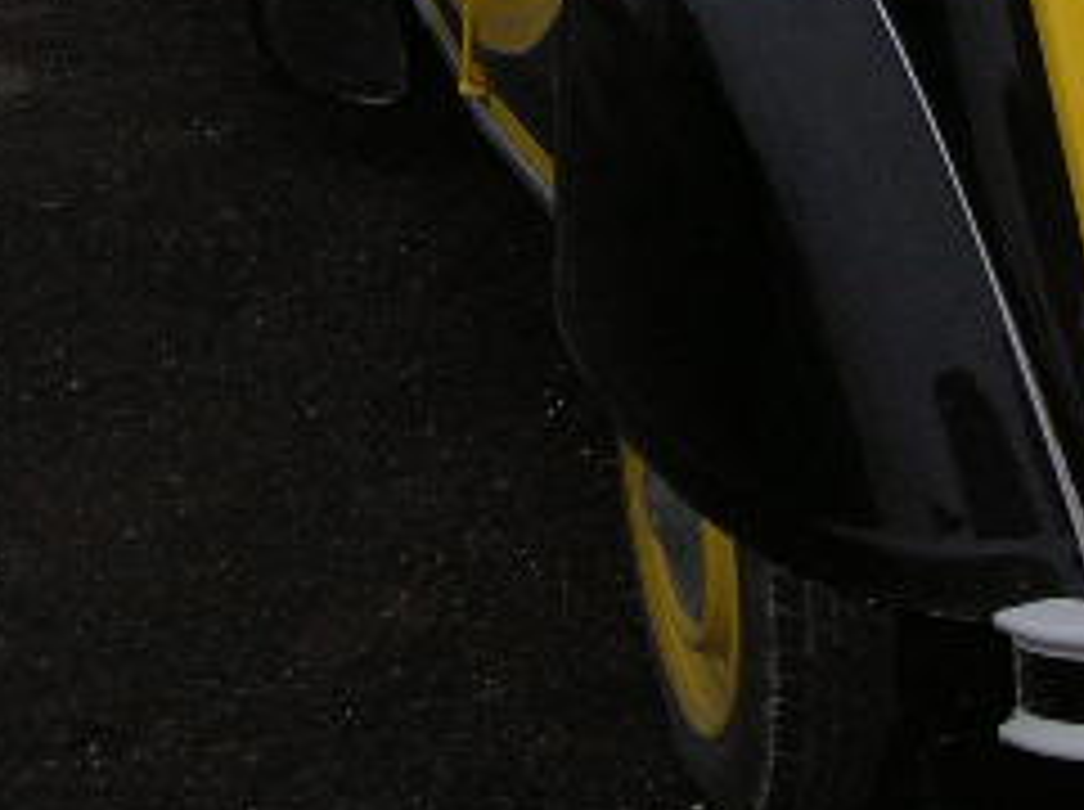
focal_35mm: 133
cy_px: -176
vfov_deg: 10.9
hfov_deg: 14.5
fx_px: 4159
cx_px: 1192
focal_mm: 8.4
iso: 98
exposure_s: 1/60.1
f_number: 3.3
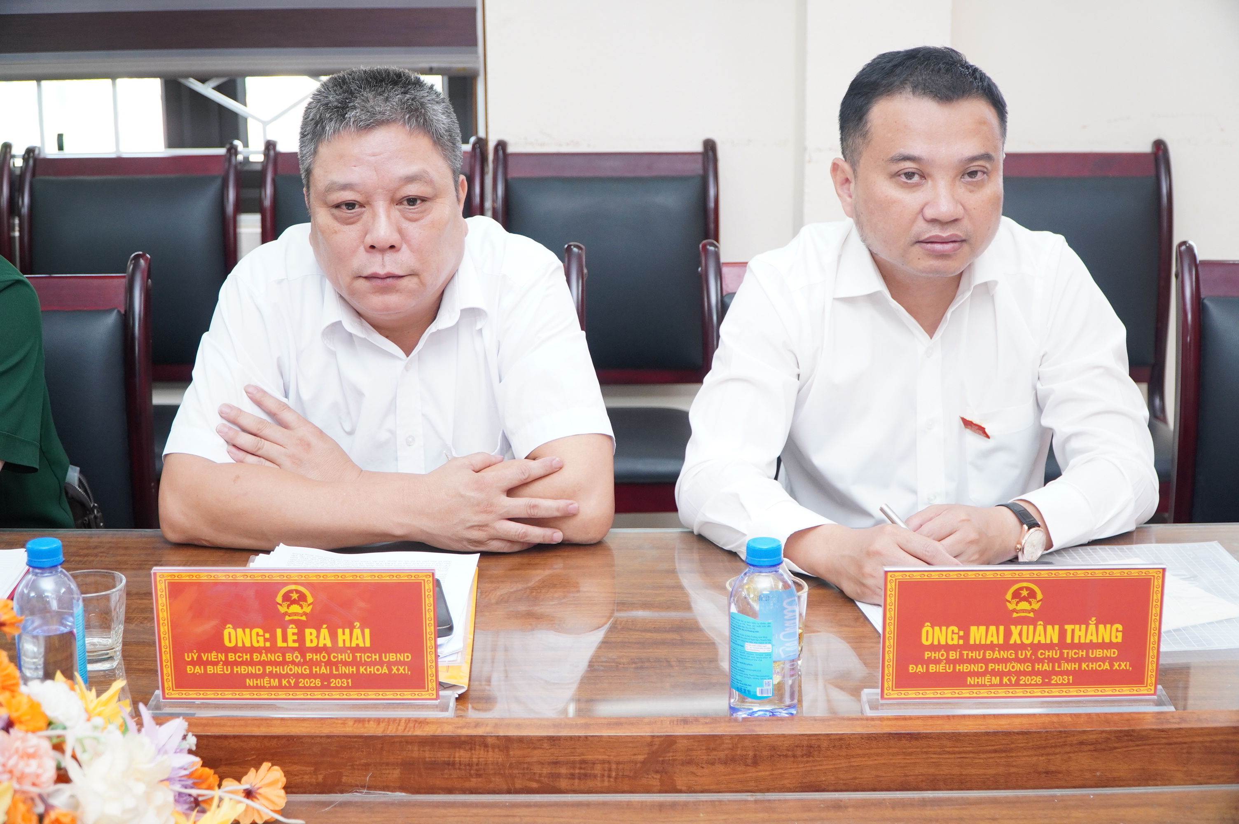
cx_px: 620
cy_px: 412
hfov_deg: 38.9
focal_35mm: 51
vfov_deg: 26.4
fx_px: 1754
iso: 1000
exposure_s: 1/160
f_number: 4
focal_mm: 34
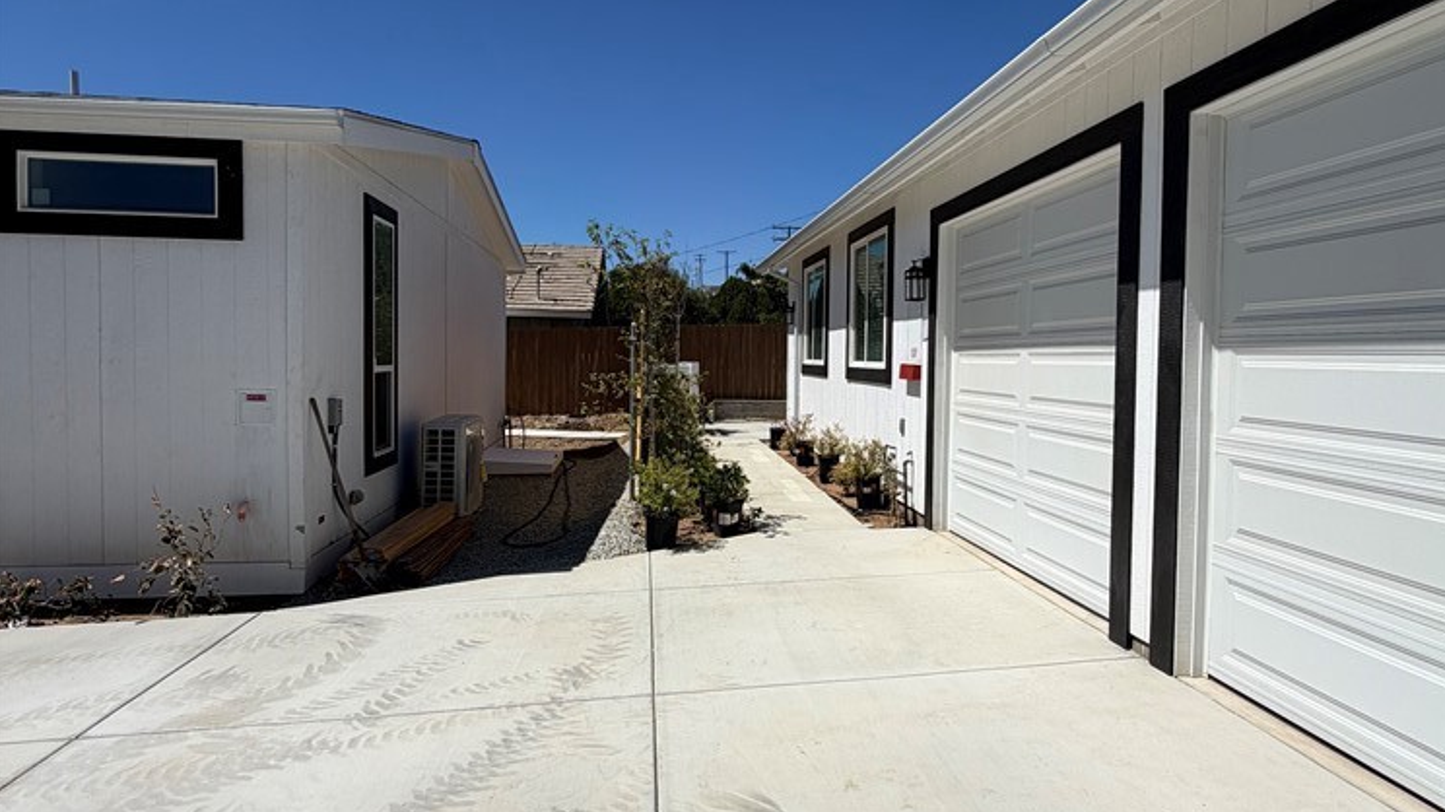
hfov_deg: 83.8
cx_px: 742
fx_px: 804
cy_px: 385
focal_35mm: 21
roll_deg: +1.3
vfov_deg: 53.5
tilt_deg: -2.2
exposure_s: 1/2024
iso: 20
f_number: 2.2
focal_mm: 2.22
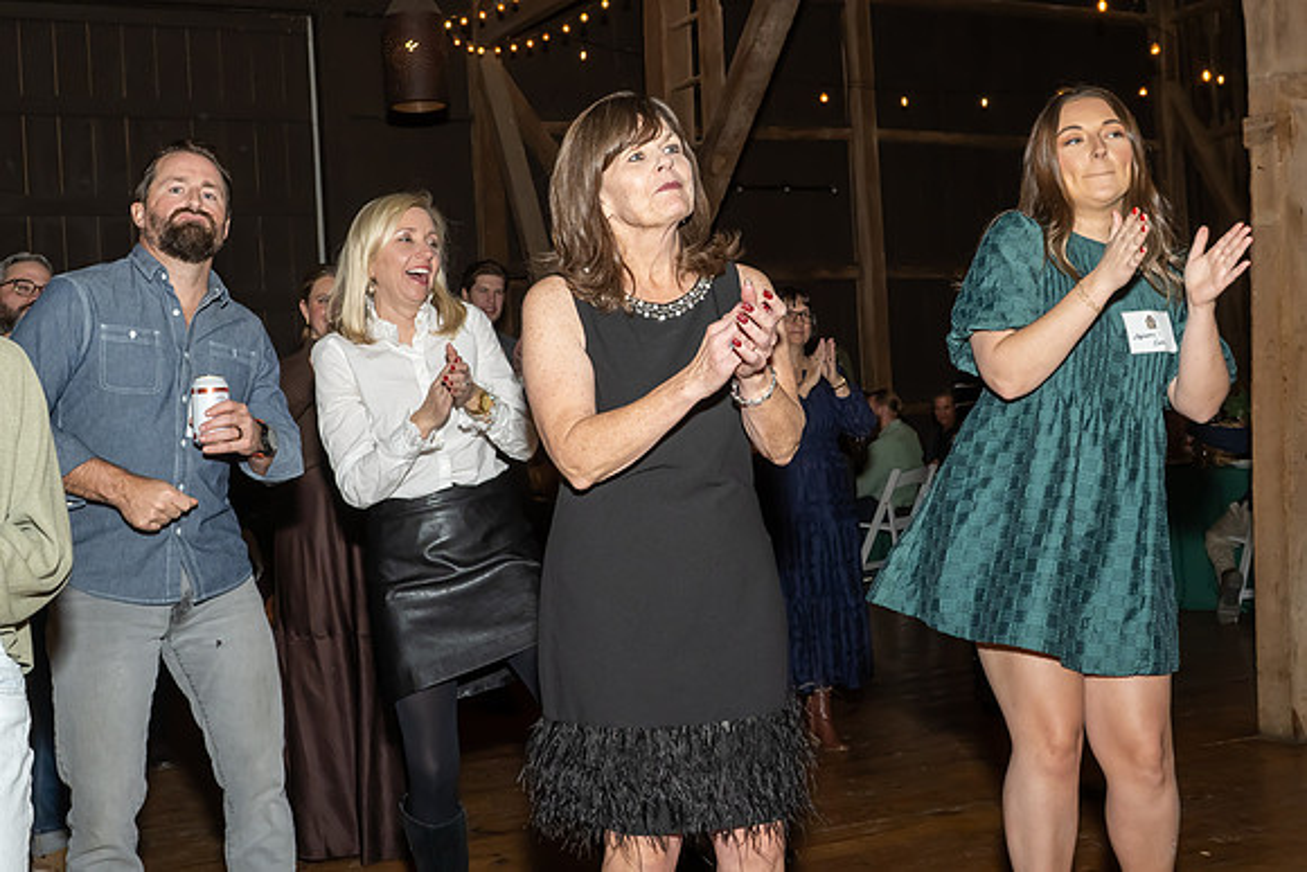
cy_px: 392
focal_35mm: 43
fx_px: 1555
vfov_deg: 31.3
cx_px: 658
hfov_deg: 45.6
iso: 640
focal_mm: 24
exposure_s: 1/250
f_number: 8
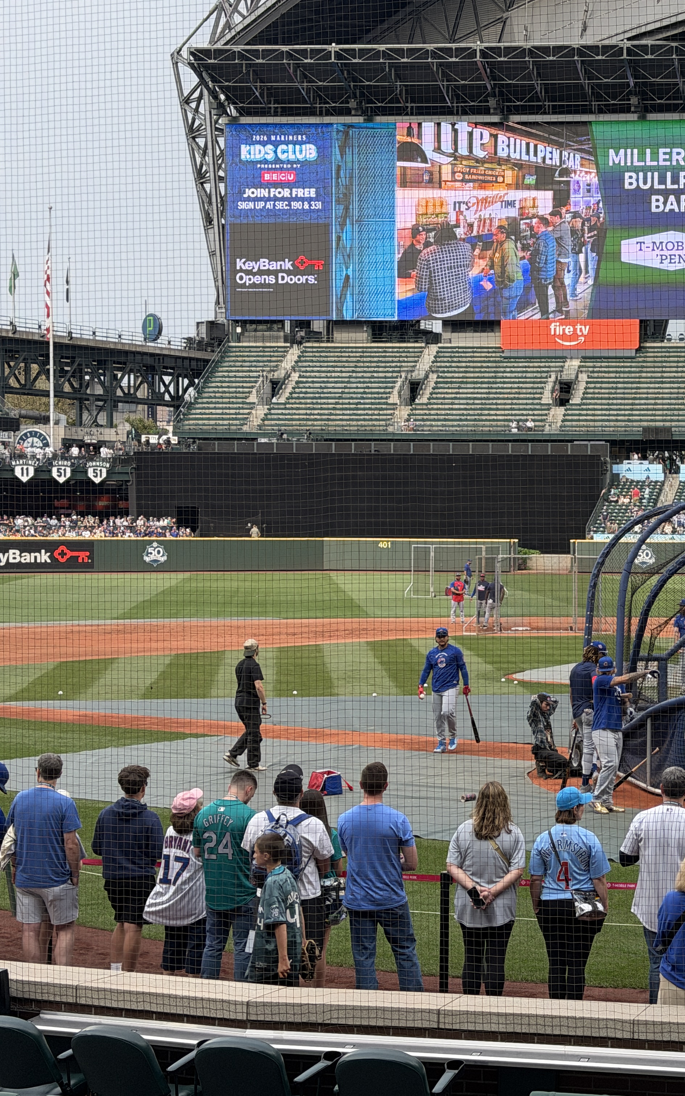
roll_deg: -0.5
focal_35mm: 68
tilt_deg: -0.6
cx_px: 691
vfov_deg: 30.2
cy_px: 548
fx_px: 2031
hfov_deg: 18.6
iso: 80
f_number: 1.78
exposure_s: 1/1167
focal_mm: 6.76
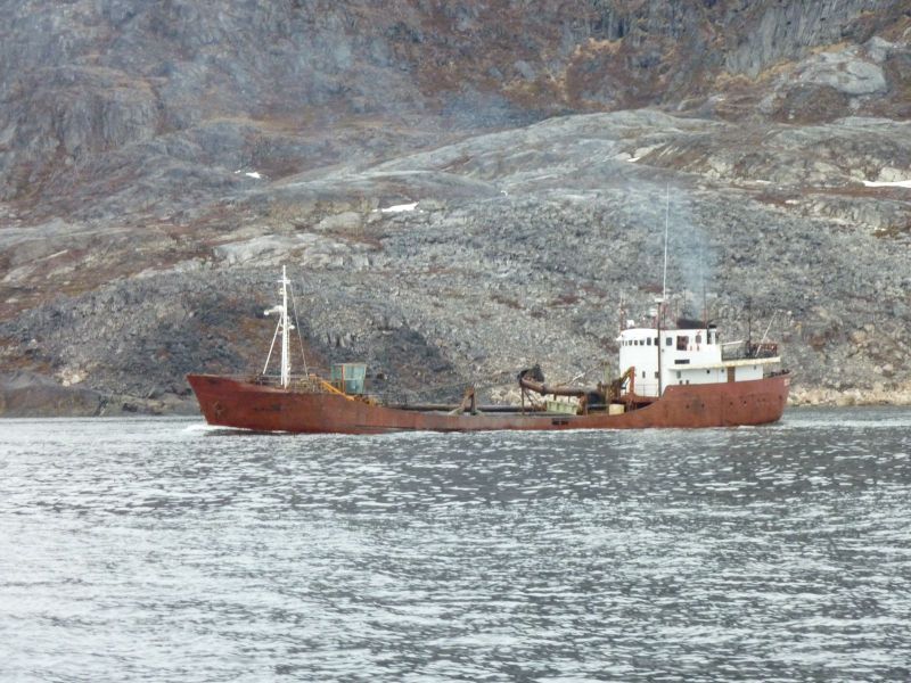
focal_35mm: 119
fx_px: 3132
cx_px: 456
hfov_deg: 16.6
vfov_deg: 12.5
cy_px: 342
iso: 250
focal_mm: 19.5
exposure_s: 1/400
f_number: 4.4
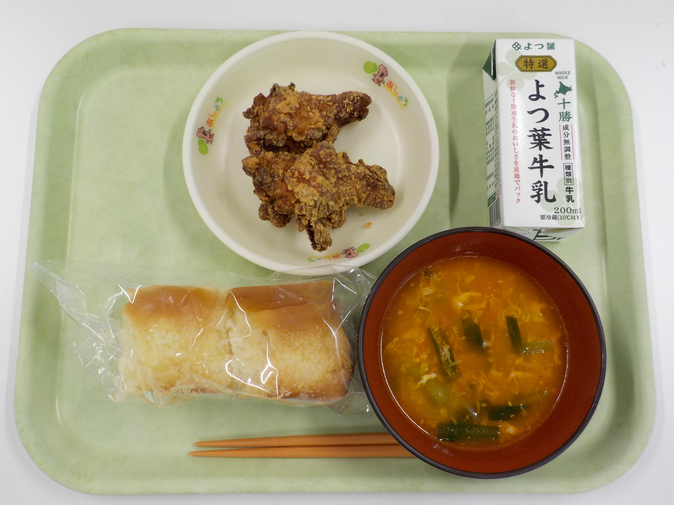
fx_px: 584
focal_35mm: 30
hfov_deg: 60.0
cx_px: 337
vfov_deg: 46.8
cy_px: 252
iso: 125
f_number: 3.3
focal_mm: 4.1
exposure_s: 1/40
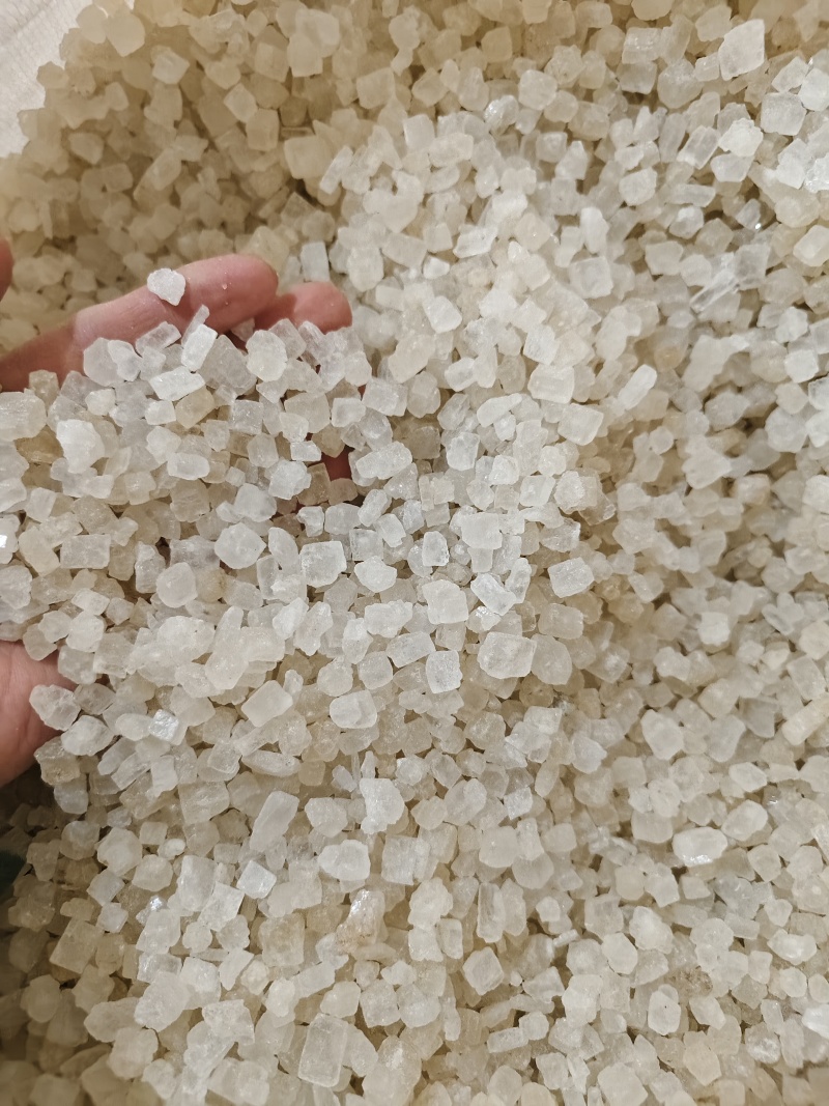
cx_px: 414
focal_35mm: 23
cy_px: 553
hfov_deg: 58.9
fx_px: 735
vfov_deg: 73.9
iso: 5345
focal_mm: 5.56
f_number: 1.88
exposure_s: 1/244
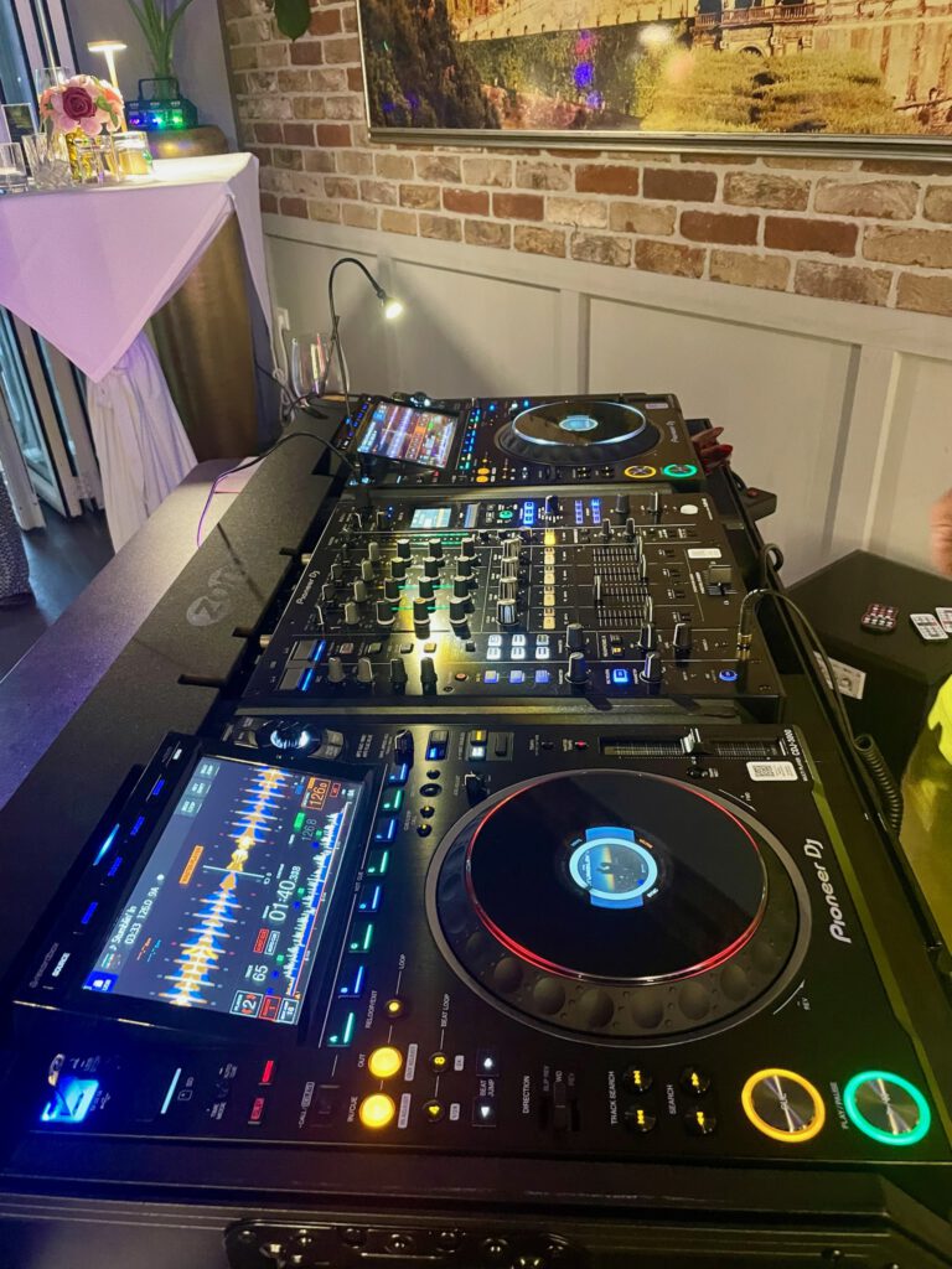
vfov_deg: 67.3
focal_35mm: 26
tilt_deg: -29.2
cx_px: 476
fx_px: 953
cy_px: 634
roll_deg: +3.5
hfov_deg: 53.1
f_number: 1.6
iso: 500
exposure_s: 1/25
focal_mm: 4.2
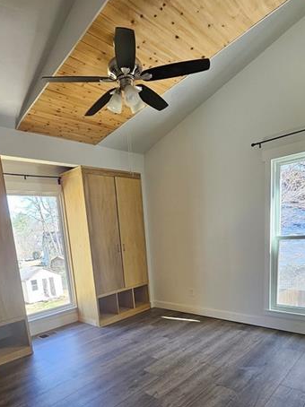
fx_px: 259
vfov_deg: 73.5
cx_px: 135
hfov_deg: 60.9
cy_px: 280
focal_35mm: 22
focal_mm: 1.7
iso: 100
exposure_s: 1/60
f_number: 2.2
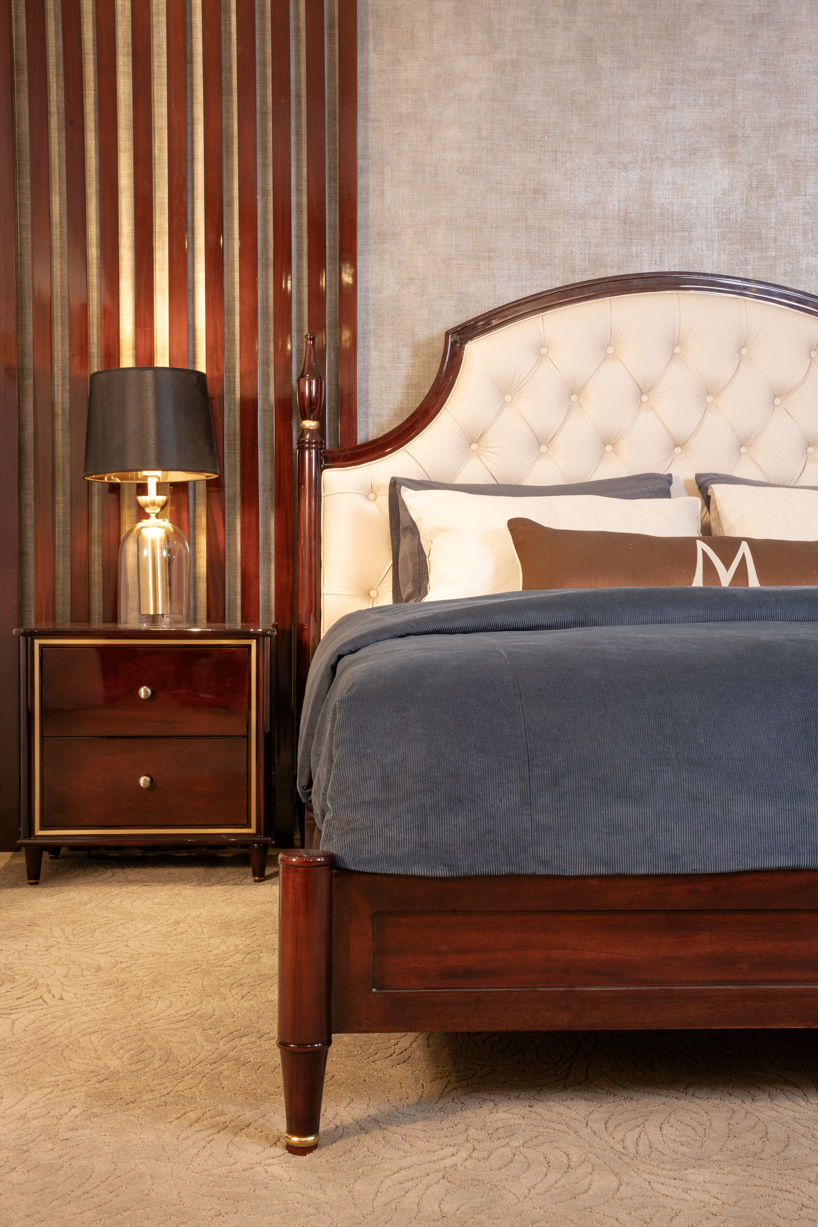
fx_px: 1547
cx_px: 409
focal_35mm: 45
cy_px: 614
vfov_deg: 43.3
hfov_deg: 29.6
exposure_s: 5
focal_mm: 45.4
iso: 64
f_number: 16
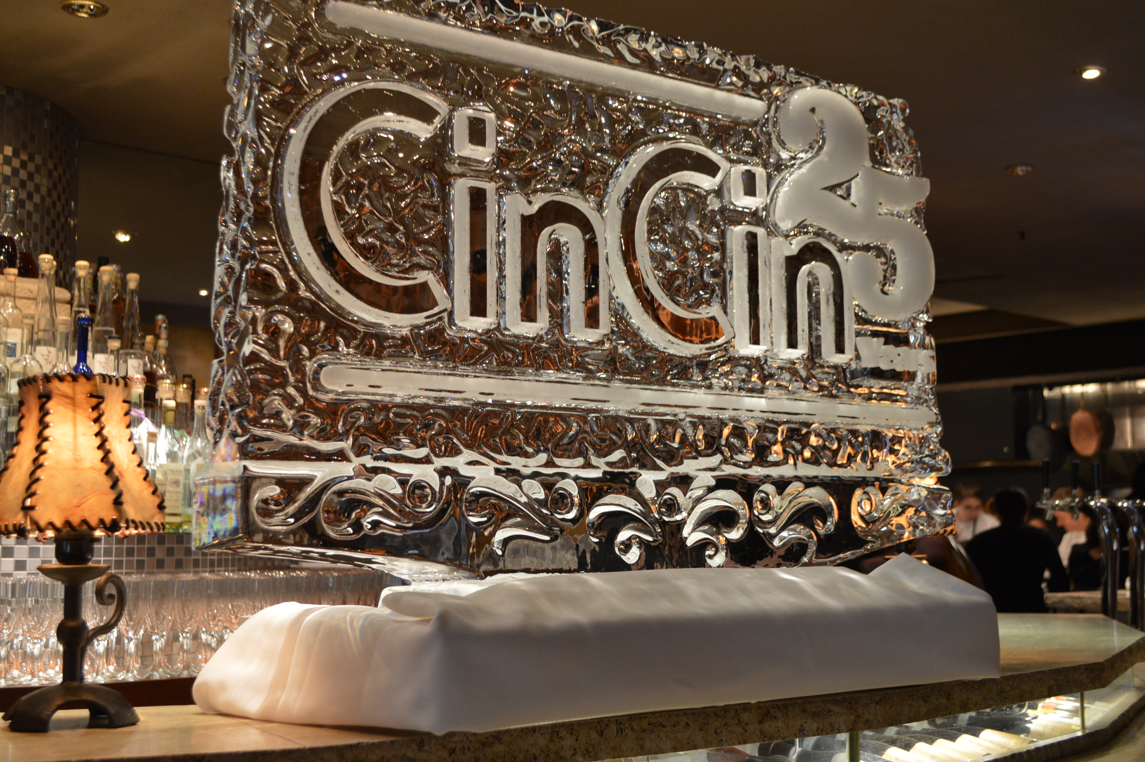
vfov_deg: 29.8
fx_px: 1430
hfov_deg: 43.6
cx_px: 572
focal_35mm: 45
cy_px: 381
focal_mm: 30
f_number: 4.5
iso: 720
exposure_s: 1/15
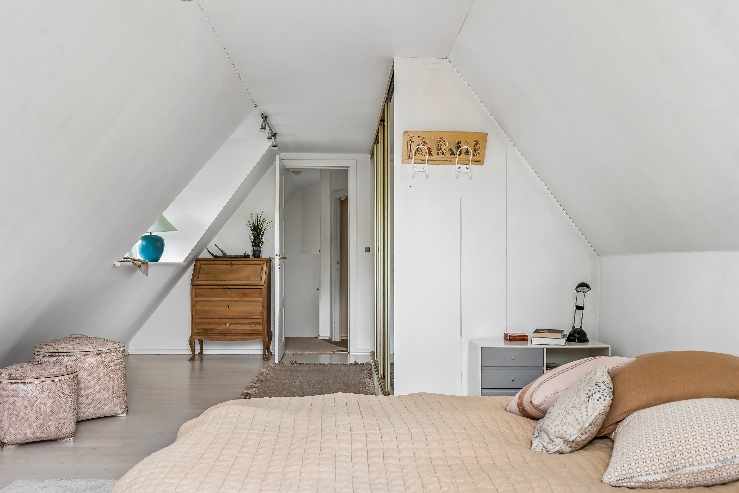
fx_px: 616
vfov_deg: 43.6
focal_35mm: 30
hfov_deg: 61.9
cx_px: 370
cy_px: 246
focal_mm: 30
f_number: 6.3
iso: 400
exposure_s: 1/80
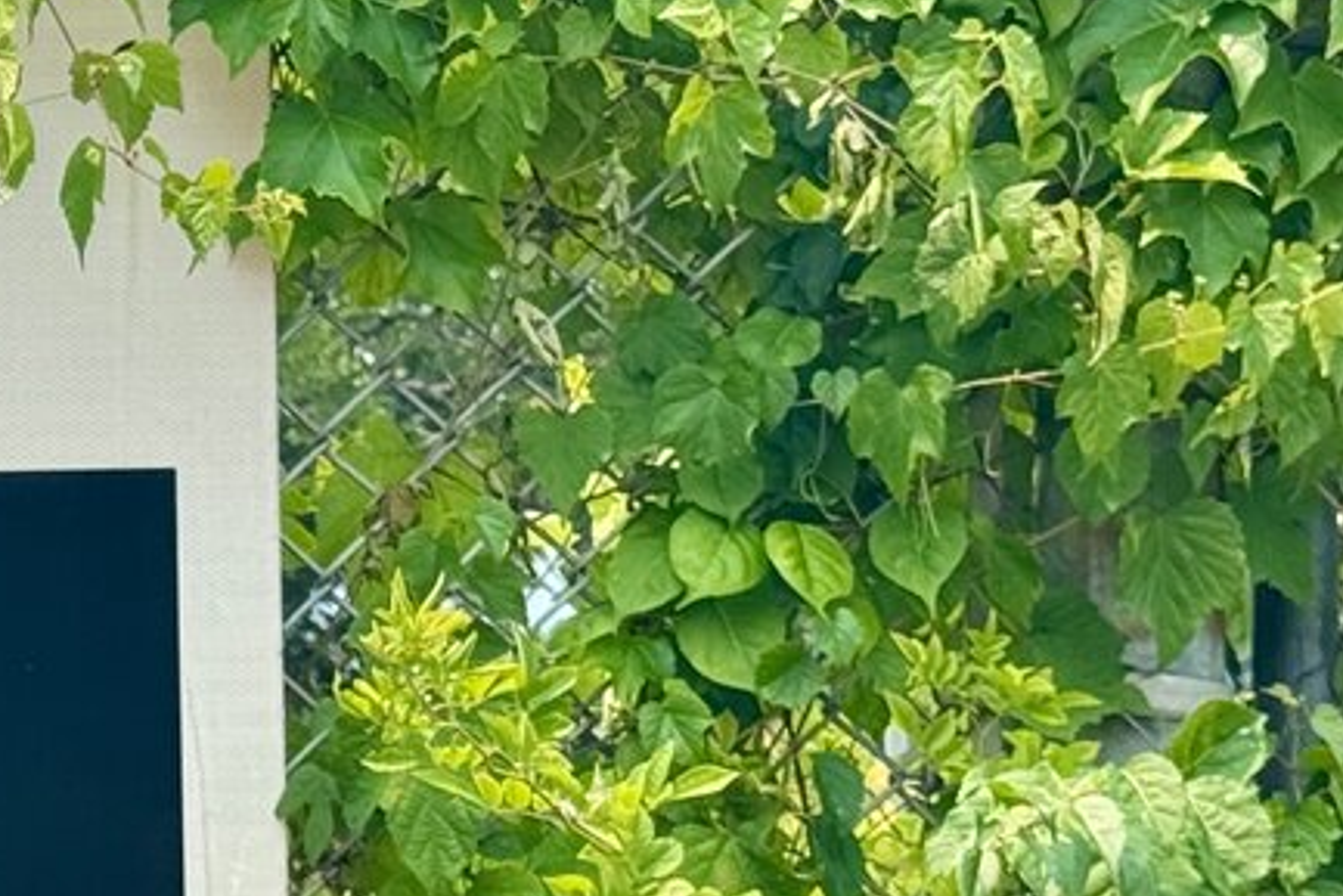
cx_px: -695
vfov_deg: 7.9
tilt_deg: -0.1
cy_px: 1006
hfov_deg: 11.4
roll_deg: -1.2
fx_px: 6456
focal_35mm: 173
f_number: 1.78
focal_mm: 6.76
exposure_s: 1/1818
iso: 64
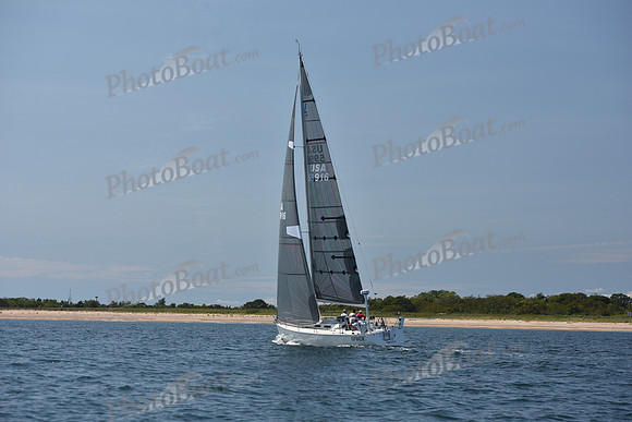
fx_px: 1580
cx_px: 316
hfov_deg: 22.6
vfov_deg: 15.2
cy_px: 211
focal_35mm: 90
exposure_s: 1/1250
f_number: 5.6
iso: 250
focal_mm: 90
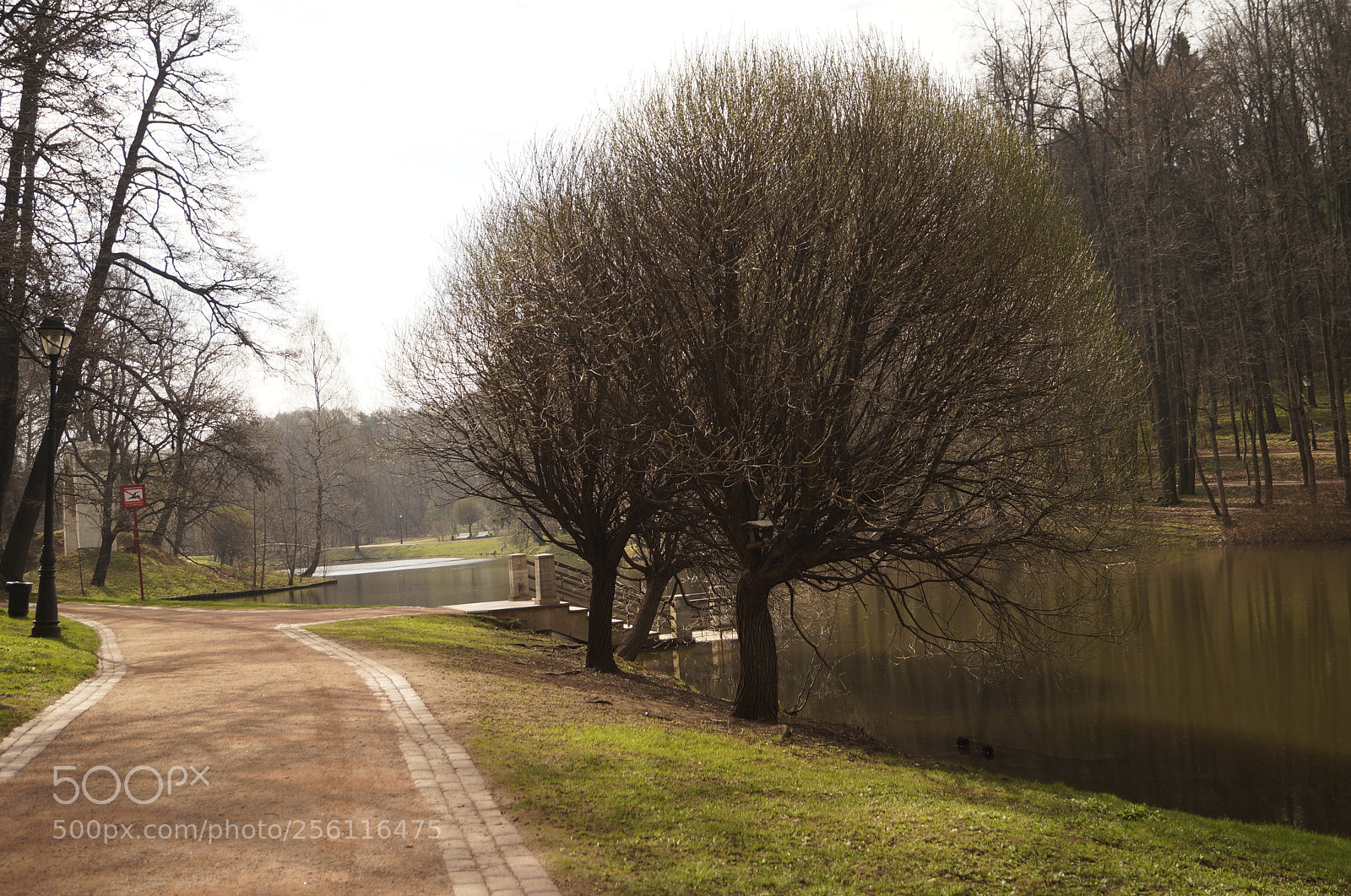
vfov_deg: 34.1
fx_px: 1462
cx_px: 676
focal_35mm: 39
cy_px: 448
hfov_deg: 49.6
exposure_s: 1/800
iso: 100
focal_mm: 26
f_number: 4
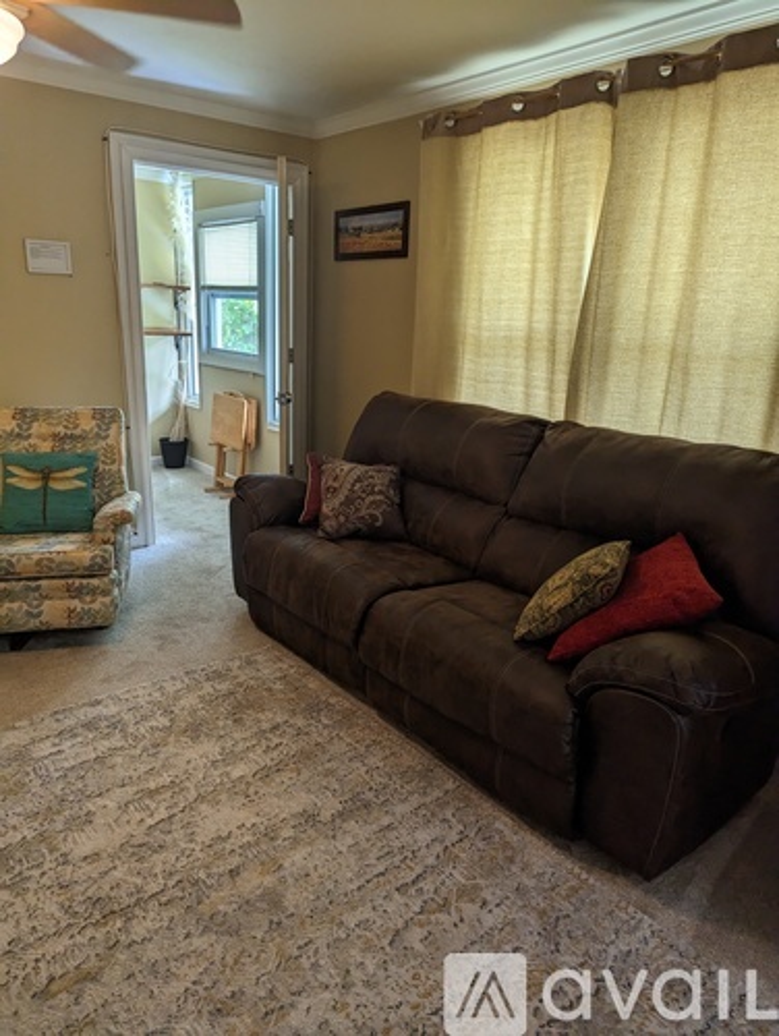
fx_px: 719
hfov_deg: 56.9
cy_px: 518
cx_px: 390
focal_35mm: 24
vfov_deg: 71.5
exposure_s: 1/120
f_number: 1.85
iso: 303
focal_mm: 6.81
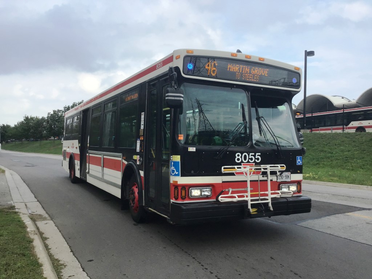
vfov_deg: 45.4
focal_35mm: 31
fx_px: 333
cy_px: 140
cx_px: 186
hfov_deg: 58.4
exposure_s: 1/823
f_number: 2.4
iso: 25
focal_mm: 3.3
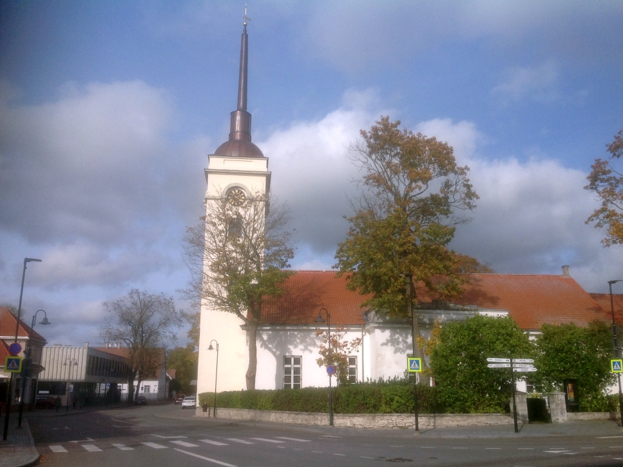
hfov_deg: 50.1
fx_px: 666
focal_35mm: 37
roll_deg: -0.3
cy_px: 237
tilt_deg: +13.2
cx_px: 321
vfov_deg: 38.7
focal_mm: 4.28
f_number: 2.4
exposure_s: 1/2160
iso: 50
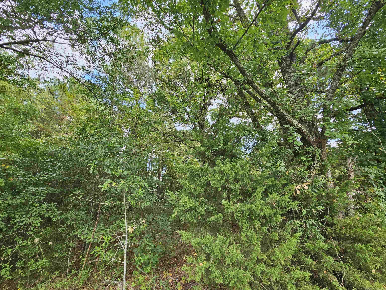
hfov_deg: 106.2
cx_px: 193
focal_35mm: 13
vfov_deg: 89.9
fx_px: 145
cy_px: 145
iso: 50
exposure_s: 1/222
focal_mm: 2.2
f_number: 2.2
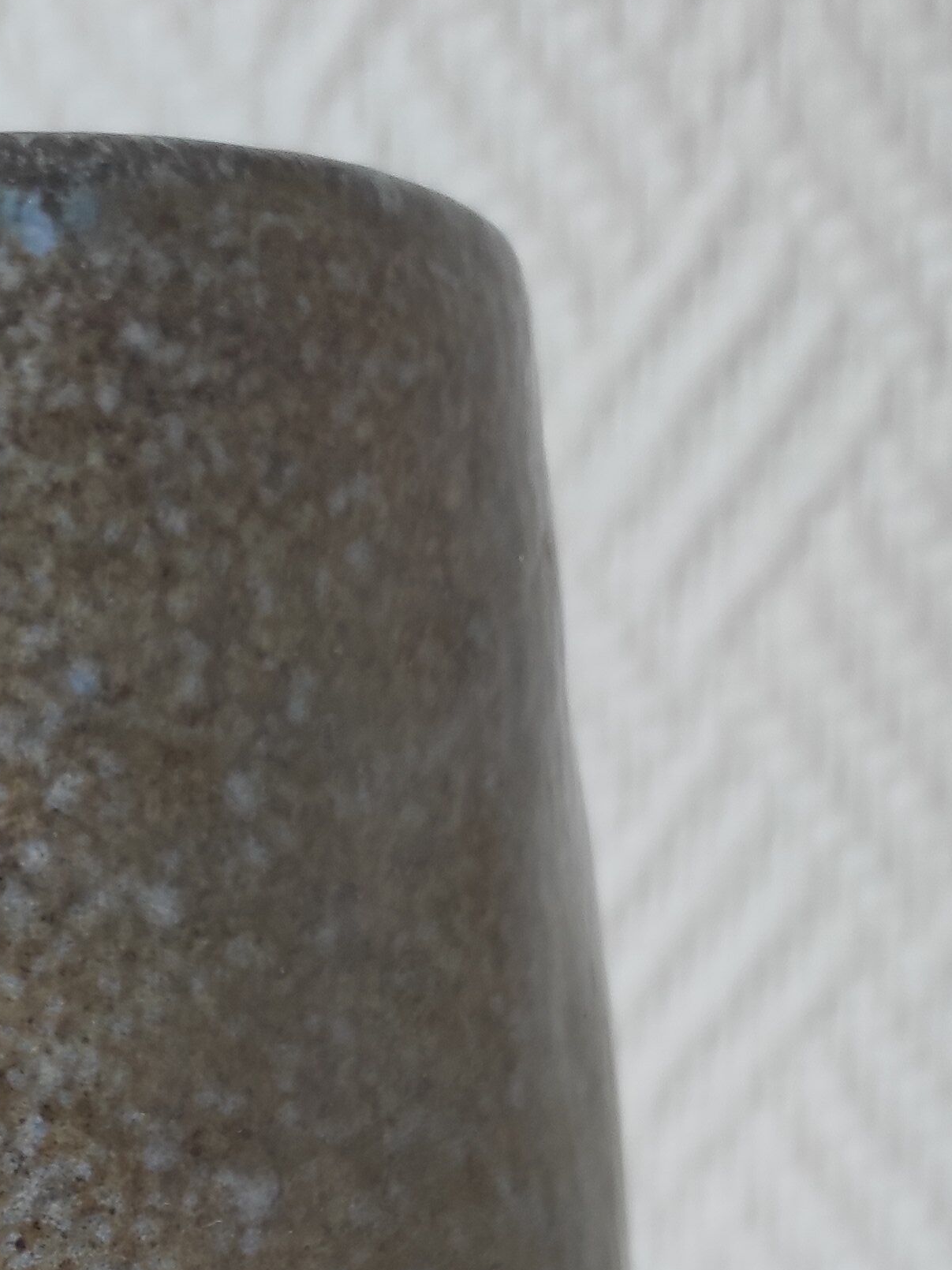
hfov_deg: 19.5
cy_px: 1780
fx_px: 2641
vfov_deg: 23.0
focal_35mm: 72
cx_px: -106
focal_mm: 5.43
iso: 113
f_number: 1.89
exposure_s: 1/50
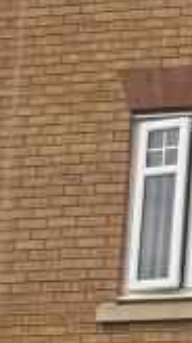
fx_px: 1478
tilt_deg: +12.6
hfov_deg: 6.6
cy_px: 249
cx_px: 630
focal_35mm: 163
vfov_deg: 13.2
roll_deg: -0.2
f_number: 1.78
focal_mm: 6.76
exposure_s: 1/4167
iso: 80
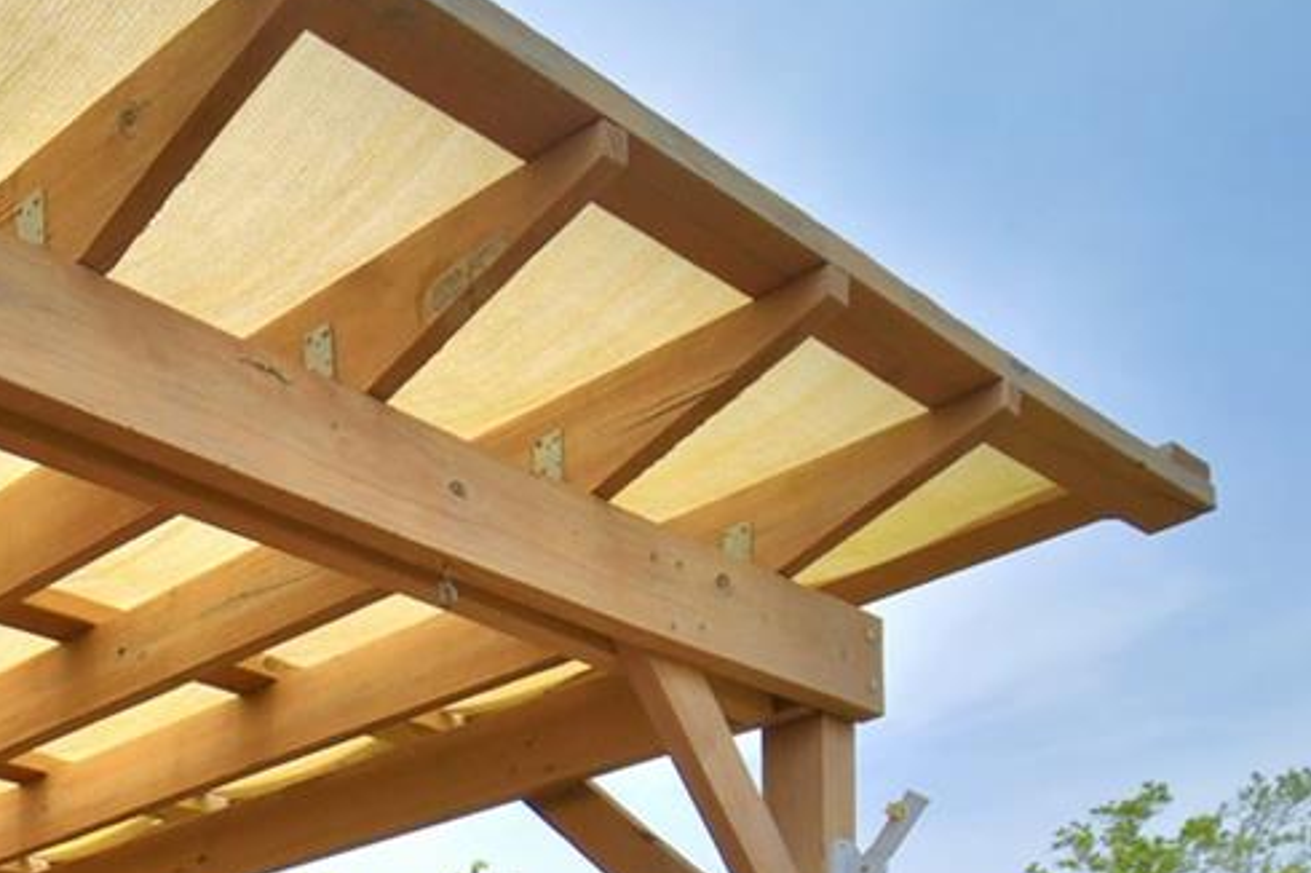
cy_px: 1350
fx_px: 1783
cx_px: -56
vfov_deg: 22.1
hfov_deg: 35.7
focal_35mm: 49
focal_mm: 10
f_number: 4.5
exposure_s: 1/800
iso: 100
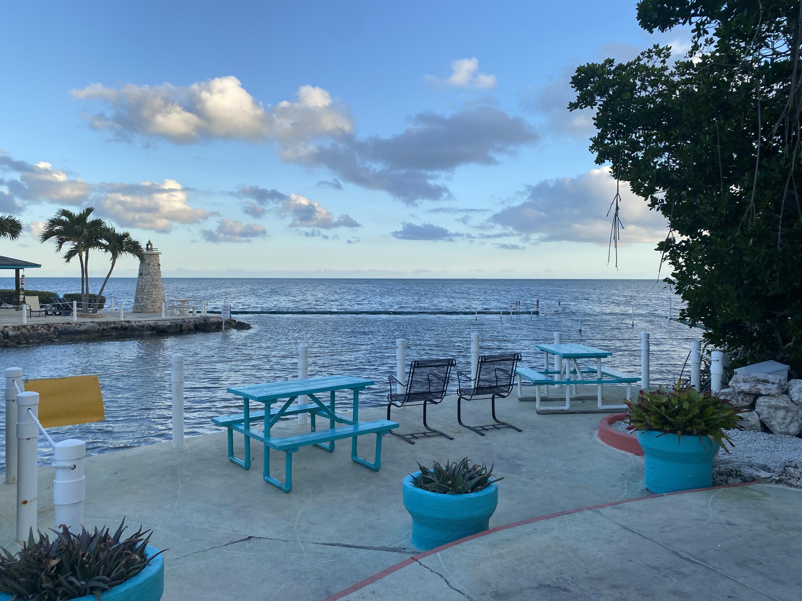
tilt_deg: -1.8
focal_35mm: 26
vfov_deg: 53.1
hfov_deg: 67.3
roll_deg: -0.4
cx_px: 401
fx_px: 602
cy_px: 300
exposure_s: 1/905
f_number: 1.8
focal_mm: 4.25
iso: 32
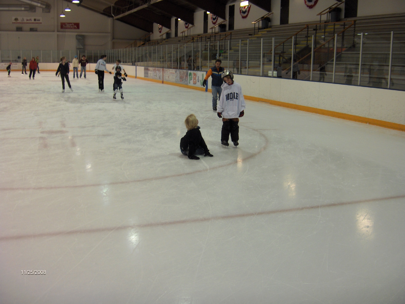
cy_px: 152
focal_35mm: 39
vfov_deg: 36.8
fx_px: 456
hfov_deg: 47.9
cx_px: 202
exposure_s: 1/64.4
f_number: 2.8
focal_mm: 8
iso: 115
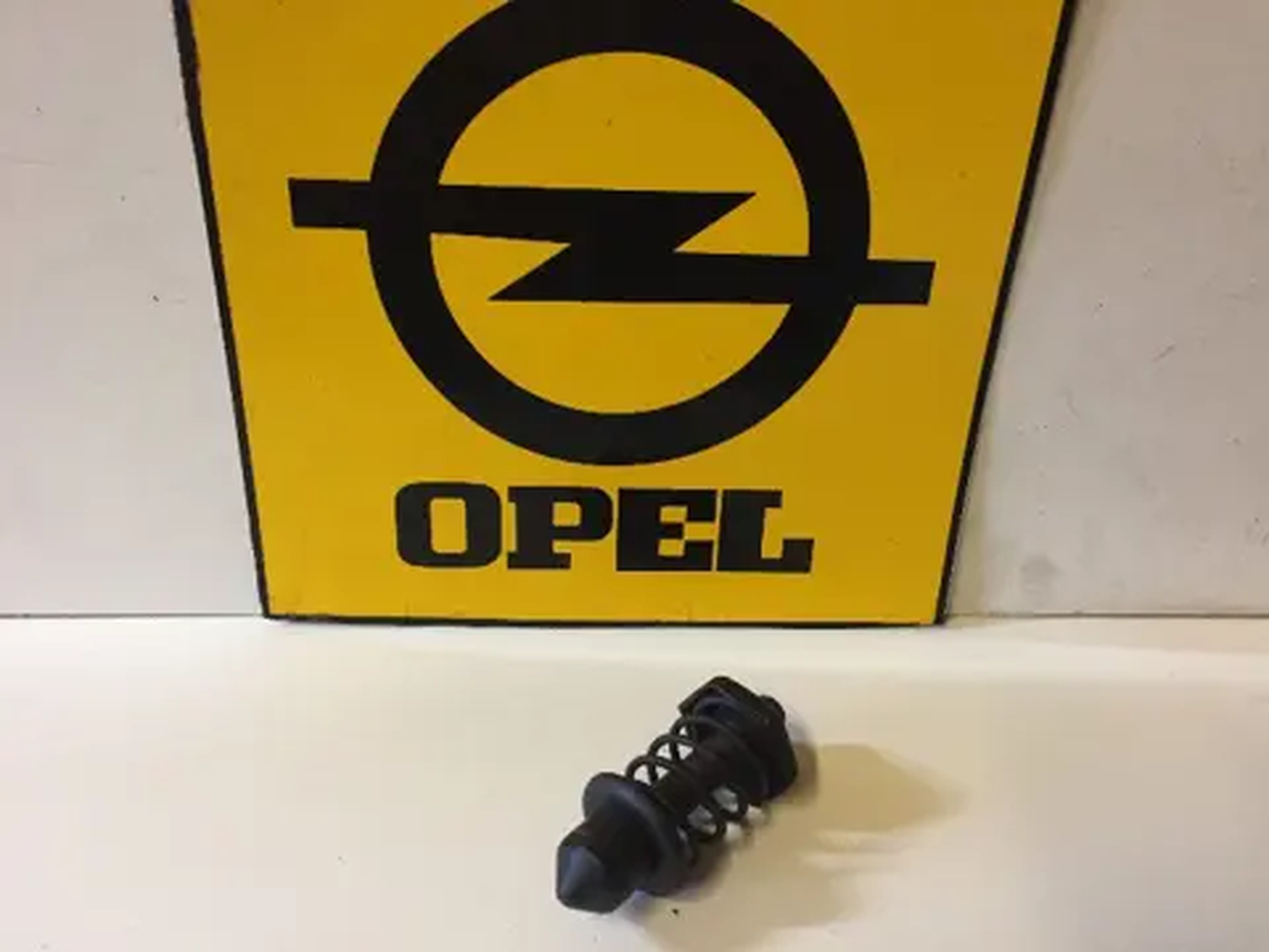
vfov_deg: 48.2
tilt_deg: -38.4
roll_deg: -4.3
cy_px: 476
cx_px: 634
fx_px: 1063
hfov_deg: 61.7
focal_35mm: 29
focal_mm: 4.15
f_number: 2.2
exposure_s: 1/33
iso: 250
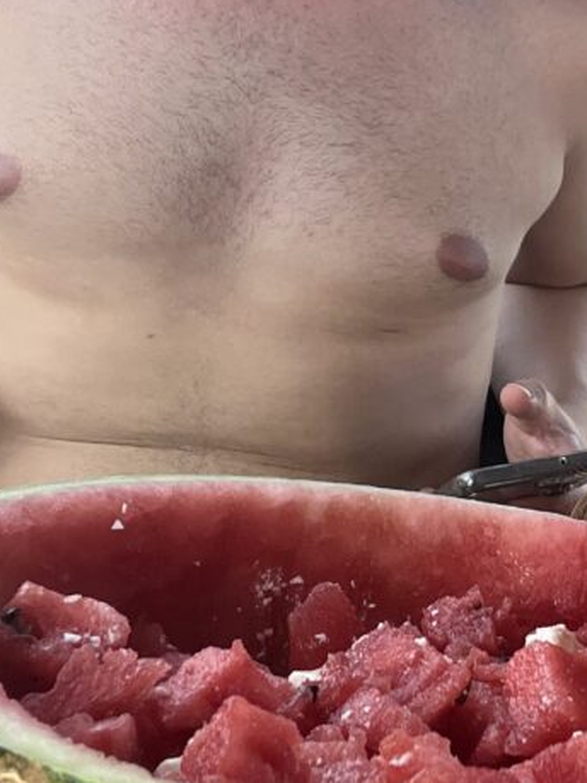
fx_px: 1516
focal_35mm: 67
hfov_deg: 21.5
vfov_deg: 28.3
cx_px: 520
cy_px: 143
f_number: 2.2
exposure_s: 1/172
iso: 40
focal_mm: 2.71
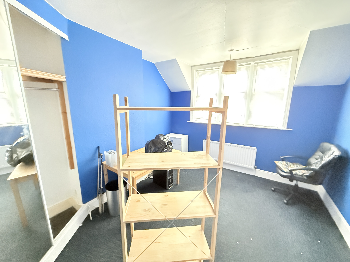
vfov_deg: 85.7
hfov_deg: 102.1
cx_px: 175
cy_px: 131
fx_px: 142
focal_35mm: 14
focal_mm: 2.22
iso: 1250
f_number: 2.2
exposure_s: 1/46
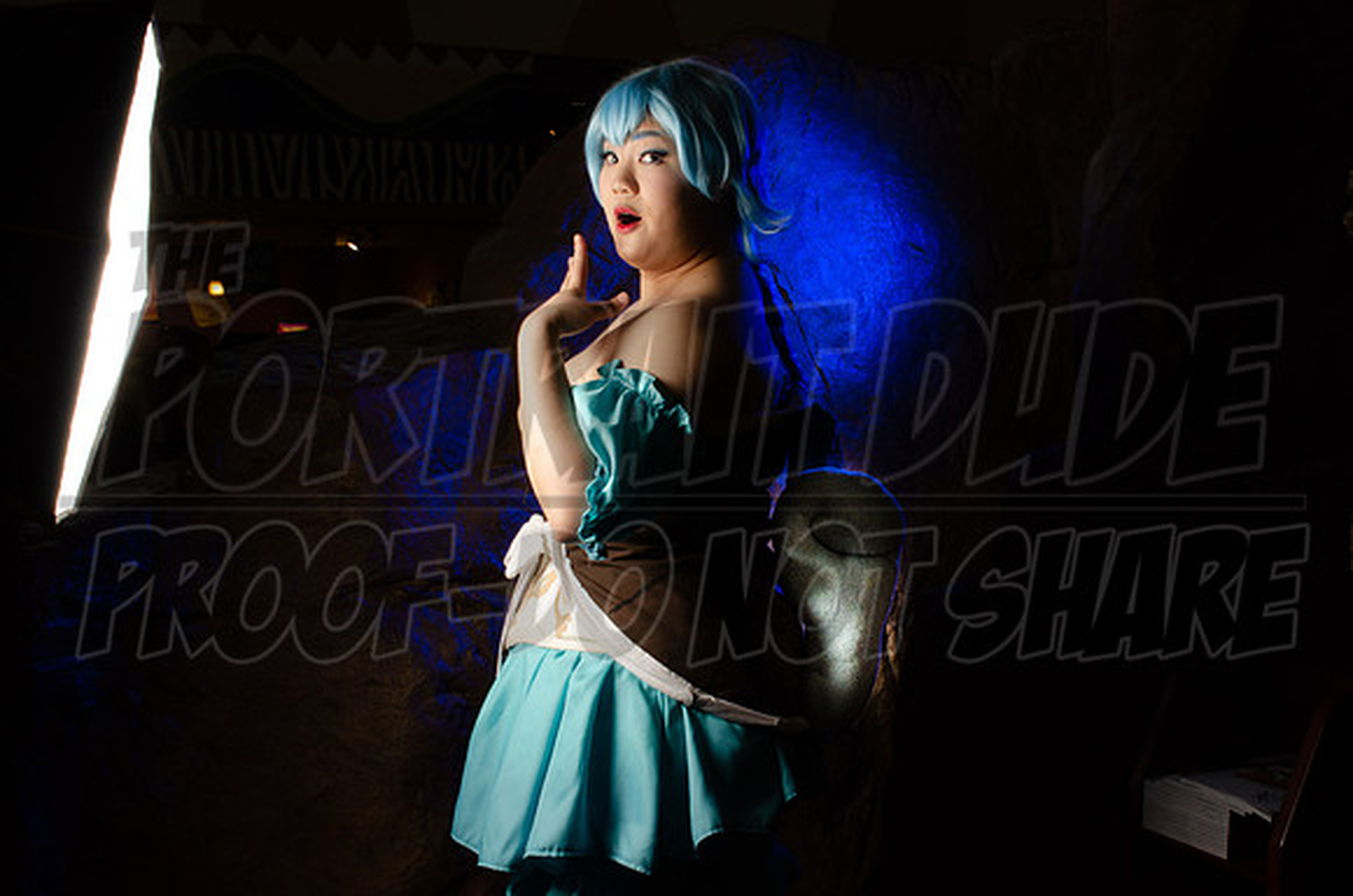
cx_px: 676
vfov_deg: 29.7
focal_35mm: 45
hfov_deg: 43.7
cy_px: 448
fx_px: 1688
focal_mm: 30
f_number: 22
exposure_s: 1/15
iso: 200
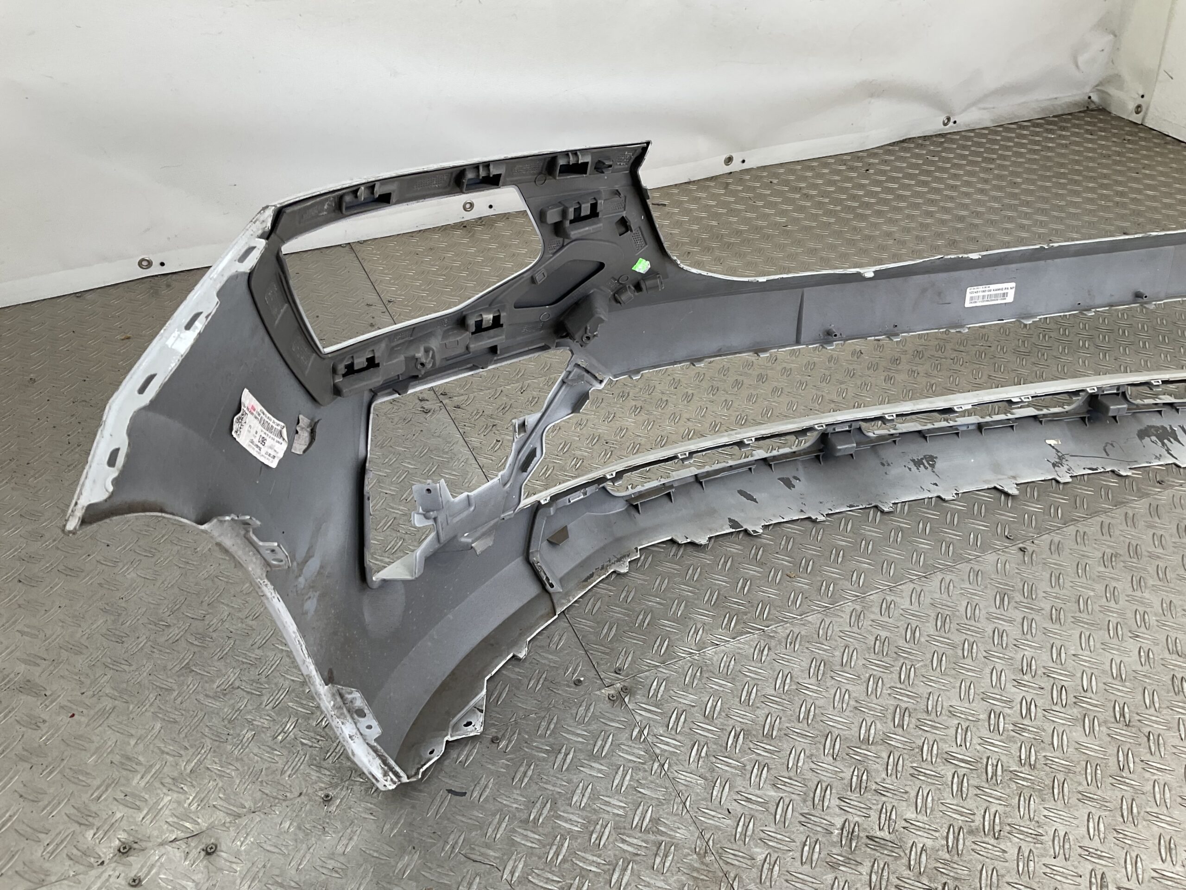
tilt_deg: -38.4
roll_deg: -3.9
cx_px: 593
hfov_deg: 61.7
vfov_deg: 48.2
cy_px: 445
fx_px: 994
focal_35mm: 29
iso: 16
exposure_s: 1/163
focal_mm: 3
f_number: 1.8
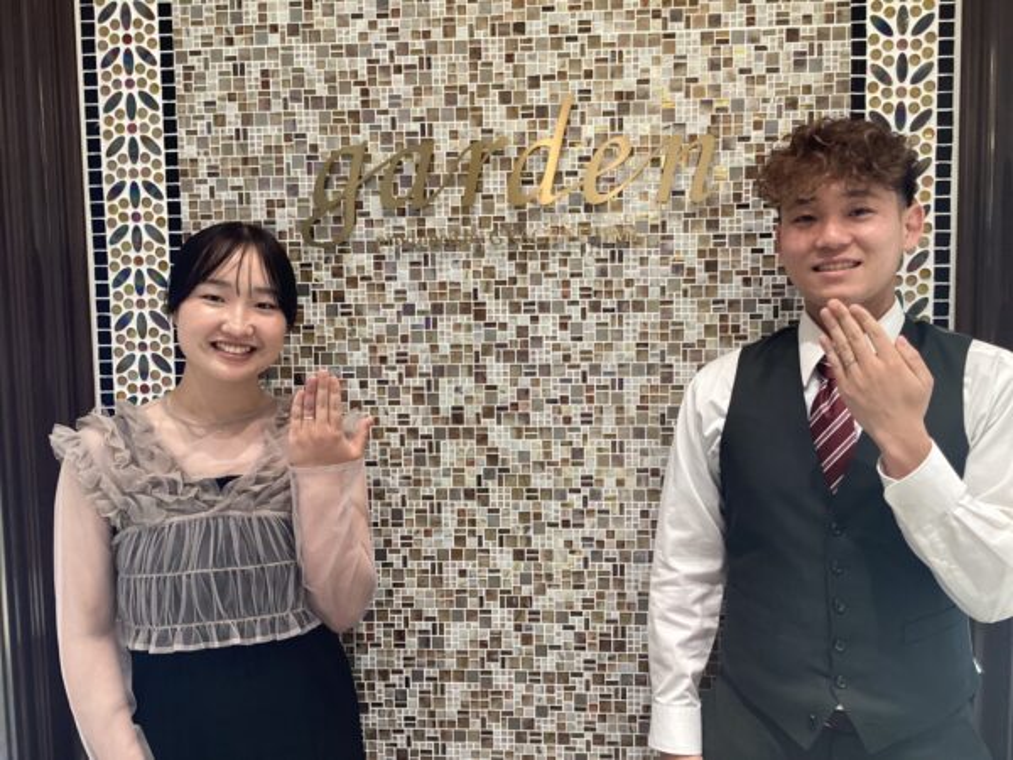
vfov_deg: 45.4
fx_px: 907
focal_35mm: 31
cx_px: 506
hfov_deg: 58.4
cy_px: 380
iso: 64
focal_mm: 3.3
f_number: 2.4
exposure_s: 1/60
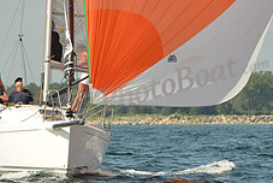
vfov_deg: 2.7
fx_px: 3872
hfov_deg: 4.0
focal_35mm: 510
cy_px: 36
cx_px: 38
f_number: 8
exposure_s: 1/1250
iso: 320
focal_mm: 200
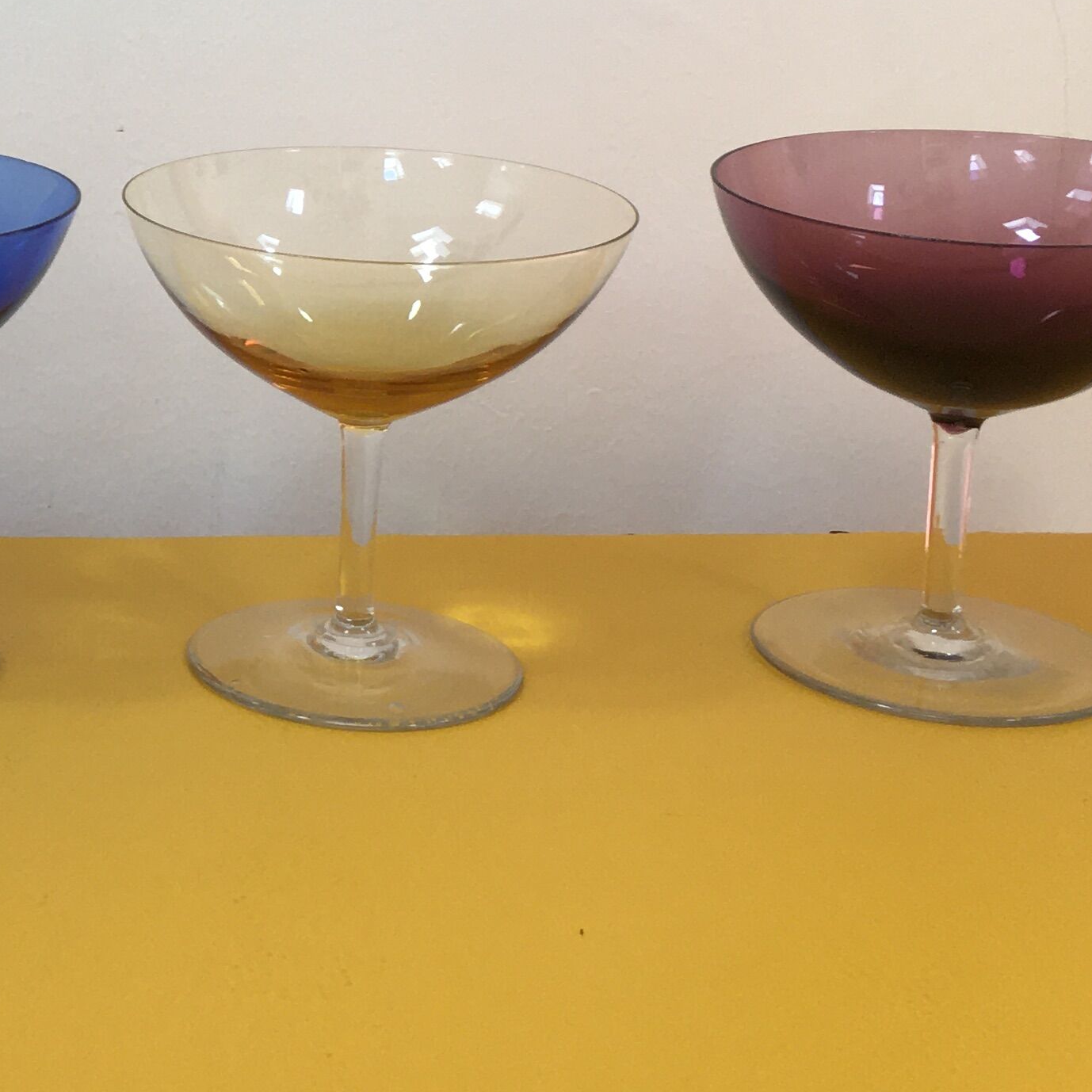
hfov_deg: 21.8
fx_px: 2677
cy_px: 249
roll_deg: -0.4
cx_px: -114
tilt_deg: -14.0
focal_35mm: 75
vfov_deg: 22.8
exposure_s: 1/50
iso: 32
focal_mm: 4.15
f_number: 2.2
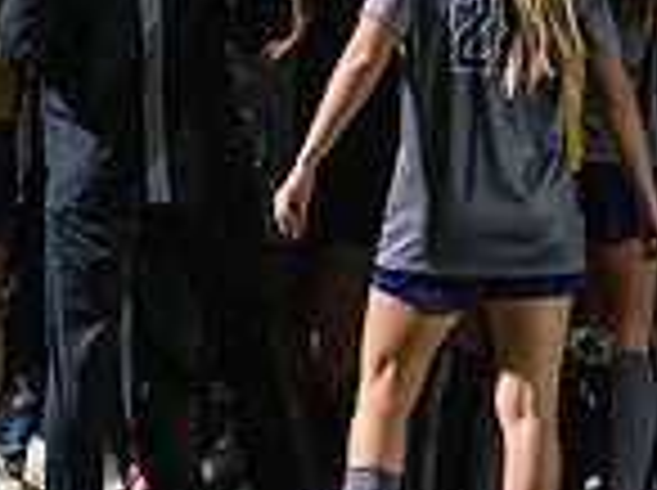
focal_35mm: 268
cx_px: 270
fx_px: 5078
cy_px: -79
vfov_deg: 5.5
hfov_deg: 7.4
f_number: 3.2
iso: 8000
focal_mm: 70
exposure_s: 1/640
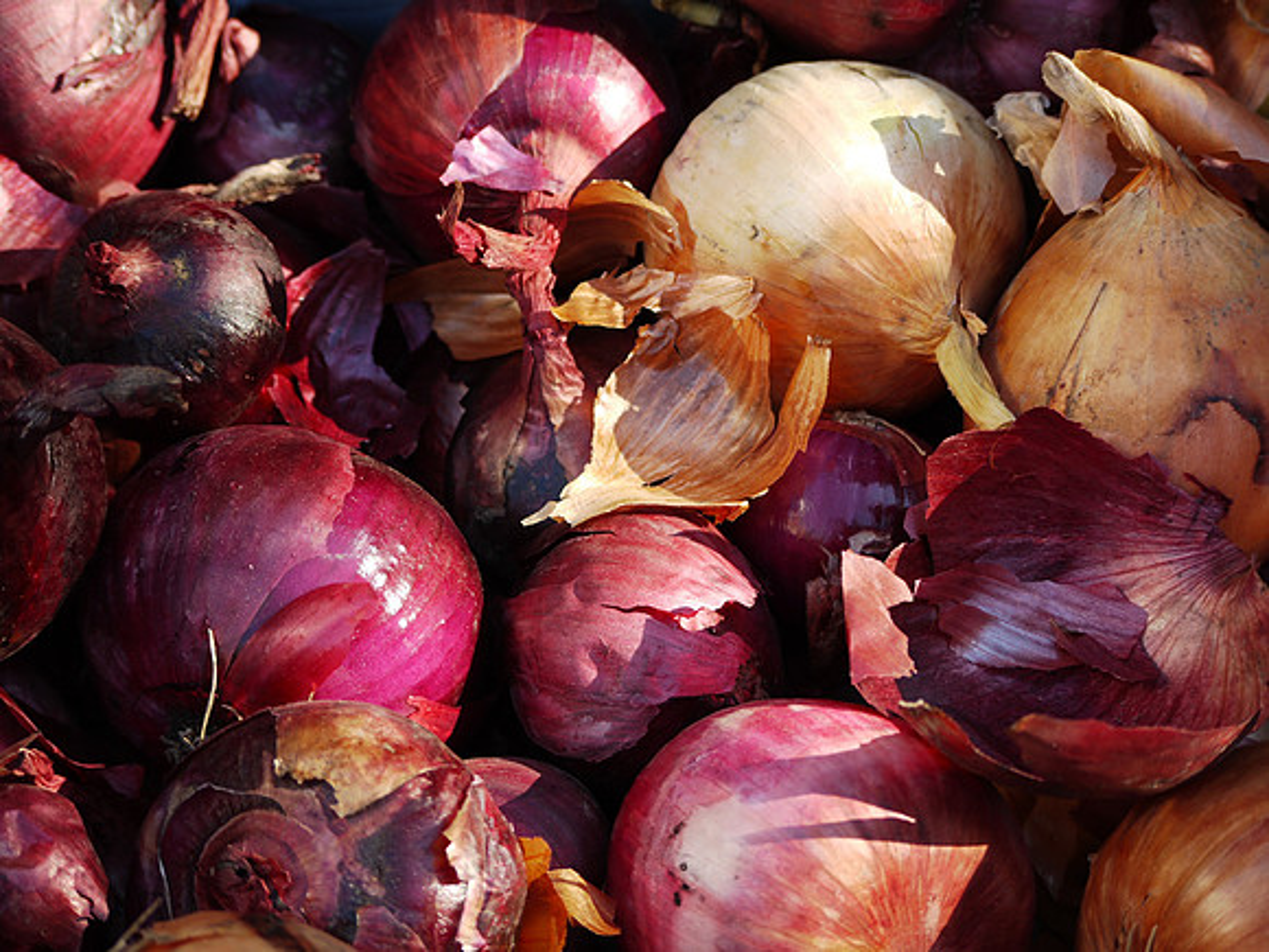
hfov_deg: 21.8
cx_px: 634
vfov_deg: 16.4
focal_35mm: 90
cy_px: 476
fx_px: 3299
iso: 125
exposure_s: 1/125
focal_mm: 45
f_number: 4
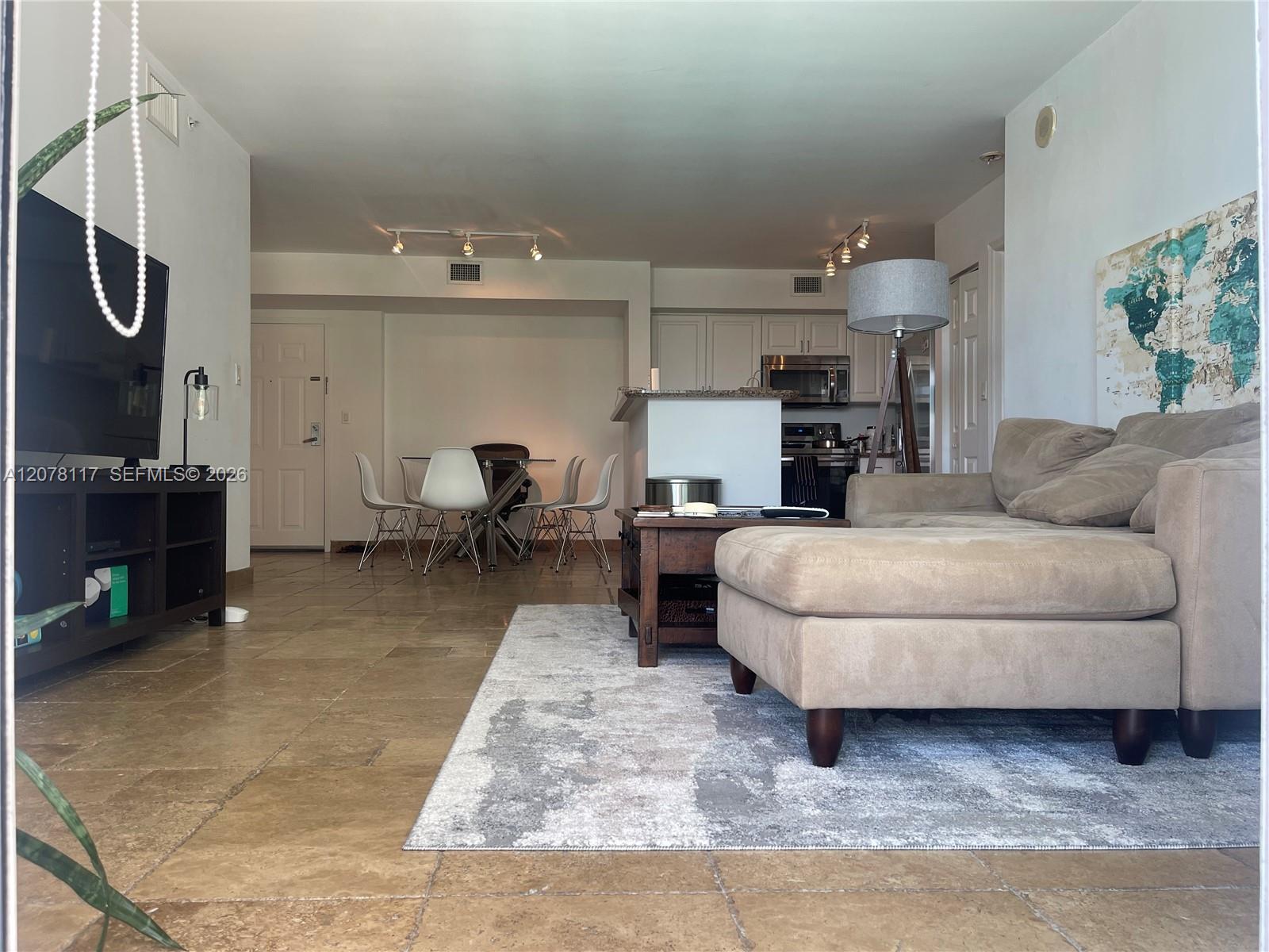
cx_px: 634
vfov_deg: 53.1
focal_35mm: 26
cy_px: 476
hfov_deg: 67.3
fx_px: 953
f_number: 1.6
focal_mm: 5.1
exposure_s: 1/121
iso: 80
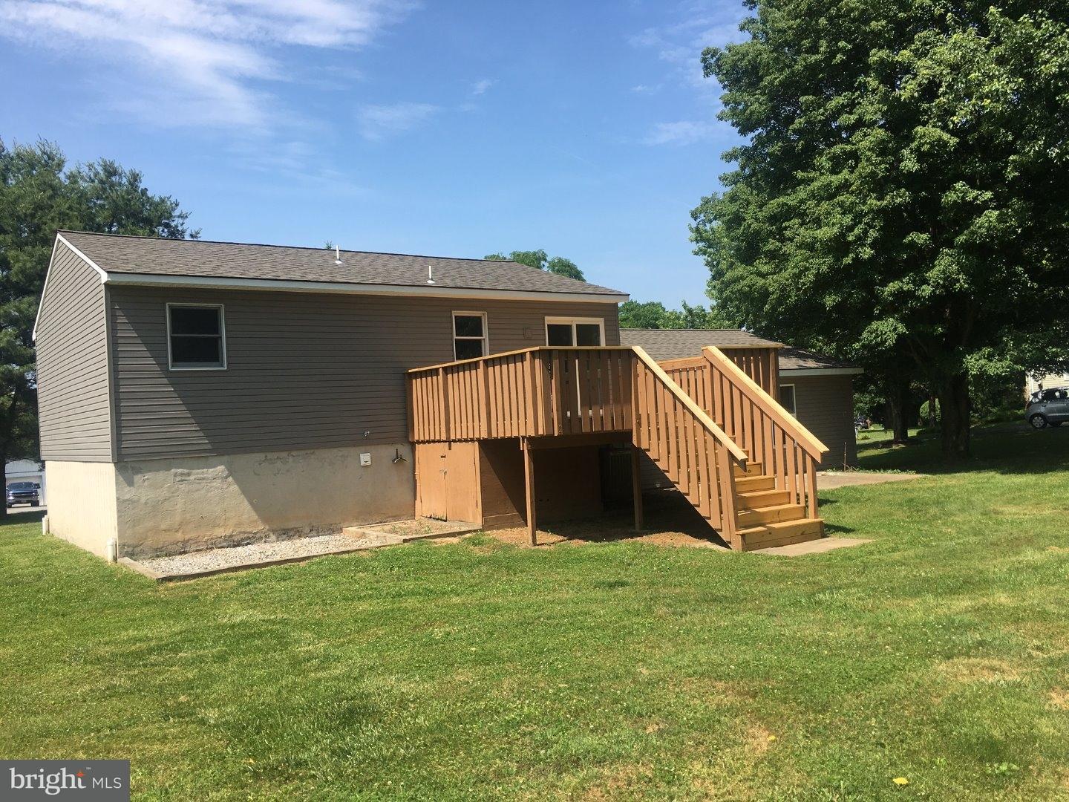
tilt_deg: +1.4
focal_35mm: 29
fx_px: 896
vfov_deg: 48.2
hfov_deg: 61.7
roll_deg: +2.5
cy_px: 401
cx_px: 534
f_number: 2.2
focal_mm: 4.15
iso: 25
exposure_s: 1/1282
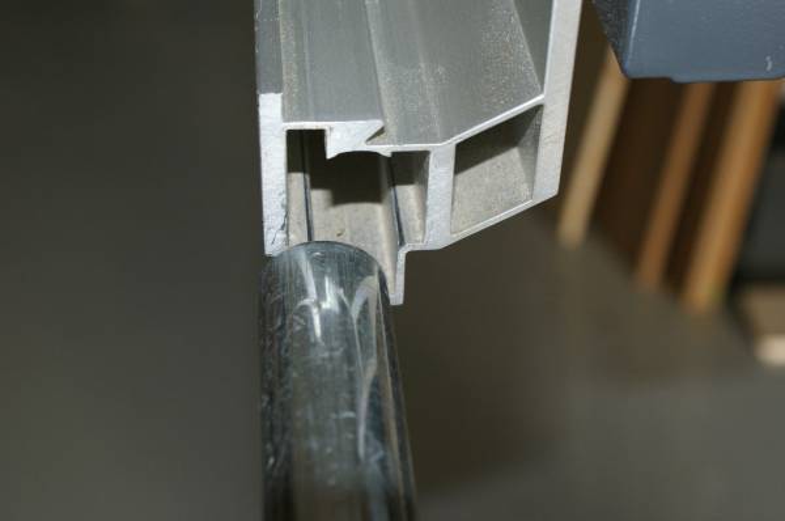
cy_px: 260
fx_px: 1469
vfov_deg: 20.1
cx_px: 392
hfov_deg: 29.9
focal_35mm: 68
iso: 400
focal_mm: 45
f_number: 6.3
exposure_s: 1/60
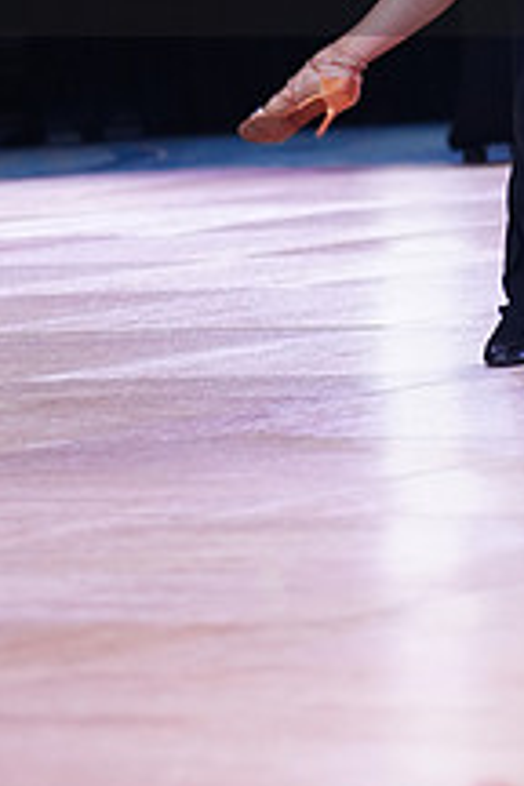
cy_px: -84
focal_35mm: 309
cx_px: 493
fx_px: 6746
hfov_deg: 4.4
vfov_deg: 6.6
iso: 2000
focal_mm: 115
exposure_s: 1/400
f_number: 2.8
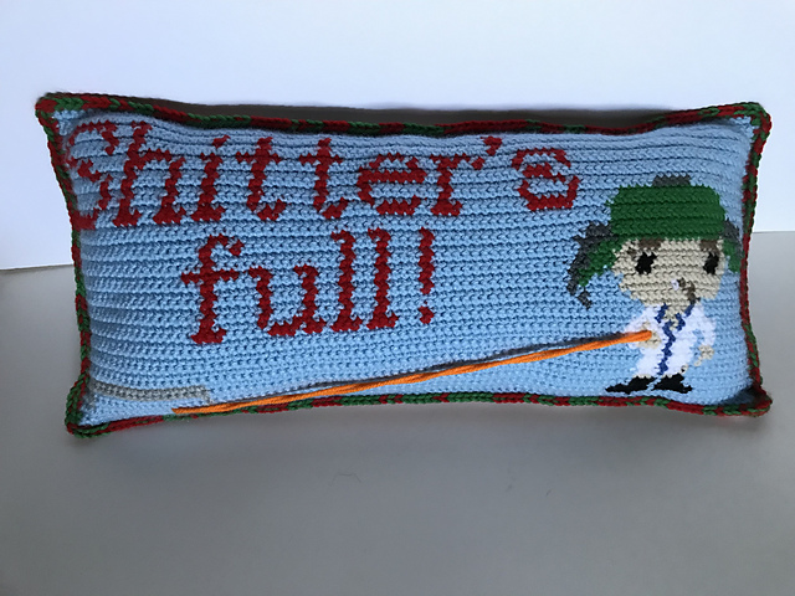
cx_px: 398
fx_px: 643
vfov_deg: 49.7
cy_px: 298
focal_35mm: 28
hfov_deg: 63.4
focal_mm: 3.99
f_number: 1.8
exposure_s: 1/15
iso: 50
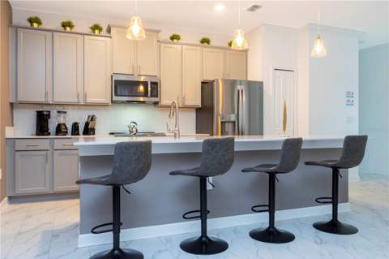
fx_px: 313
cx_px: 194
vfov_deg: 44.9
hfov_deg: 63.7
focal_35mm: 29
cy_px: 130
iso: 1000
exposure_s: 1/8
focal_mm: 29
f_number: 11
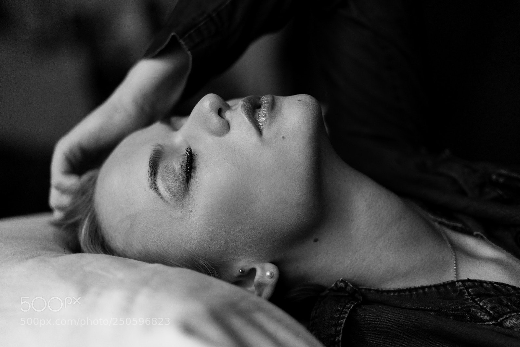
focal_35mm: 55
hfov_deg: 36.2
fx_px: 795
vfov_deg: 24.6
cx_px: 260
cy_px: 174
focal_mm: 55
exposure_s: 1/160
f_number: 1.8
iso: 1000
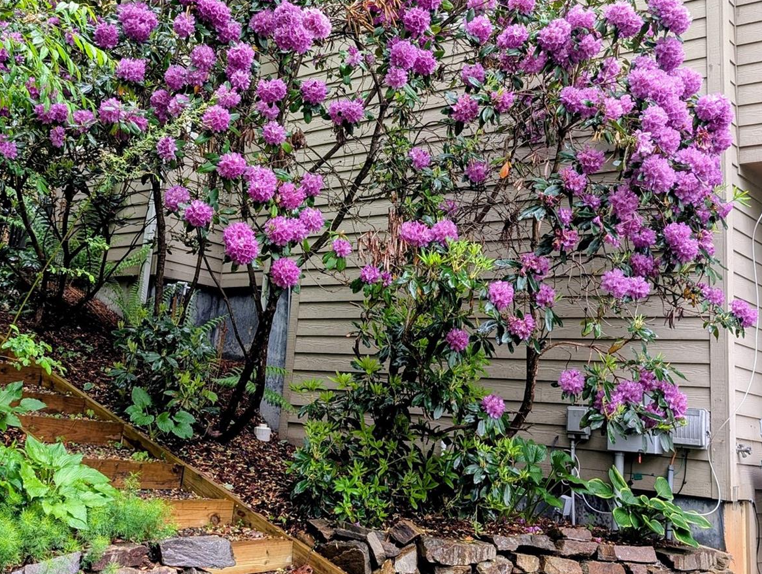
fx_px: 926
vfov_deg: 34.1
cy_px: 182
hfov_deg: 44.6
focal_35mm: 42
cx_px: 315
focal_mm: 6.9
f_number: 1.68
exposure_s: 1/68.3
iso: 17
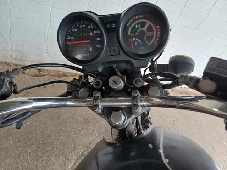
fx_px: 164
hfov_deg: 69.4
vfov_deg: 54.9
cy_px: 85
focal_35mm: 25
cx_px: 114
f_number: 1.8
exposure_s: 1/100
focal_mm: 4.65
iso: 80
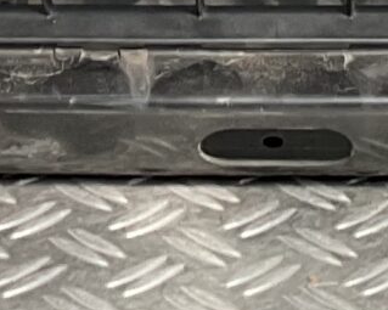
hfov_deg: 8.5
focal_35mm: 227
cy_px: -490
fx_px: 2606
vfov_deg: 6.4
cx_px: 291
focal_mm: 3
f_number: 1.8
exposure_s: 1/245
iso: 16
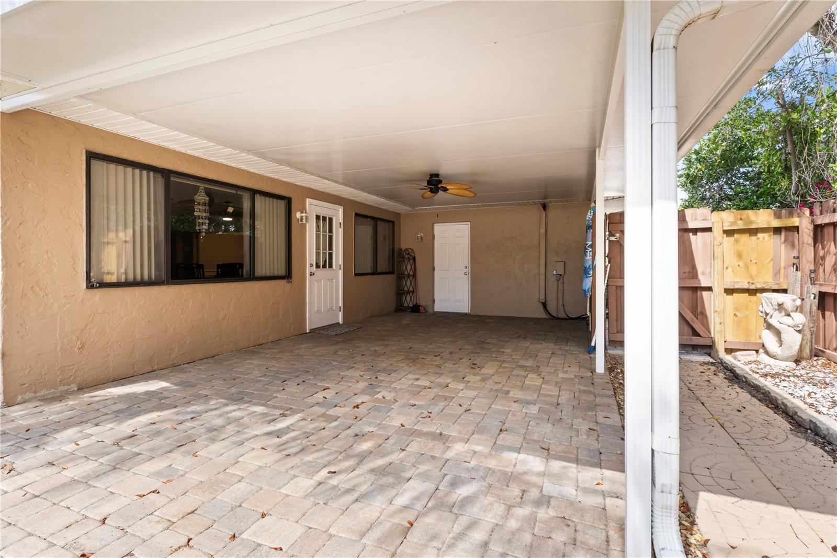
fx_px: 384
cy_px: 279
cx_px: 418
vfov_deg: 72.0
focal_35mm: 16
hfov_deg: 95.0
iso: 100
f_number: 8
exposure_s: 1/60
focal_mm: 11
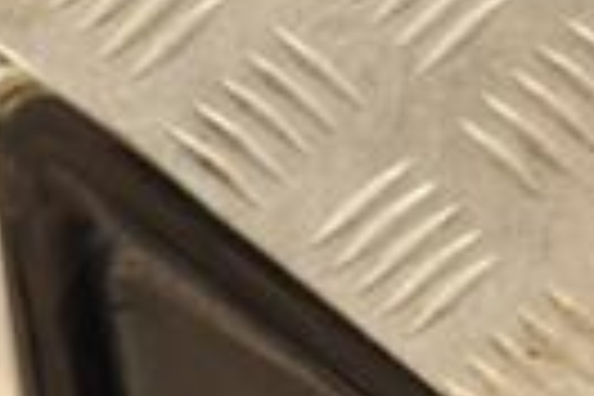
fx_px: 5412
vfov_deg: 4.2
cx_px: -112
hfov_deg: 6.2
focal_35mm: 328
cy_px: 549
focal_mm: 48
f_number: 4.8
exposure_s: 1/200
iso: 800
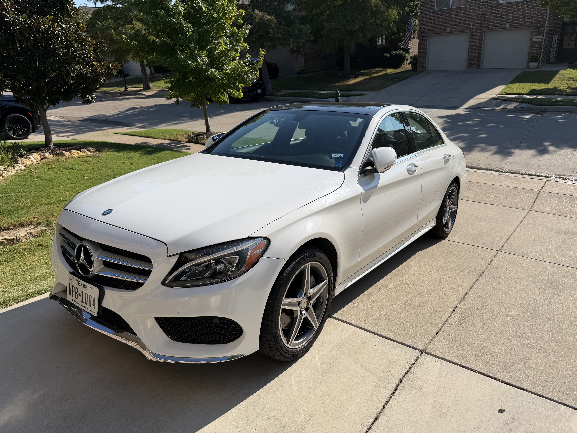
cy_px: 216
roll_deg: +4.5
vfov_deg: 56.8
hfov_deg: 71.6
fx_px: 400
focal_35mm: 24
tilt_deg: -22.3
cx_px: 288
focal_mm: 6.76
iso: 80
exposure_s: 1/6711
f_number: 1.78
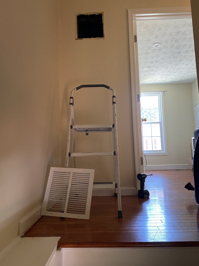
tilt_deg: +6.9
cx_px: 100
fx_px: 199
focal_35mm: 26
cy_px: 133
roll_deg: -0.8
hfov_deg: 53.1
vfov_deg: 67.3
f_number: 1.8
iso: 250
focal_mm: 4.25
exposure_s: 1/60
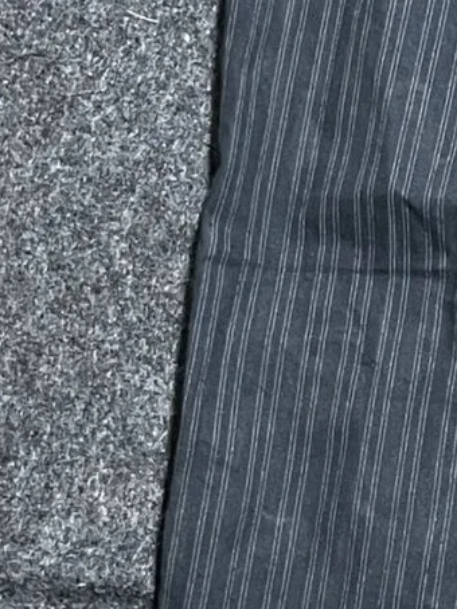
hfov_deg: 9.4
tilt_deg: -49.2
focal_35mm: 147
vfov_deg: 13.4
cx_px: 961
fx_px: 2586
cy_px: 481
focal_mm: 4.2
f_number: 1.6
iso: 200
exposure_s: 1/50
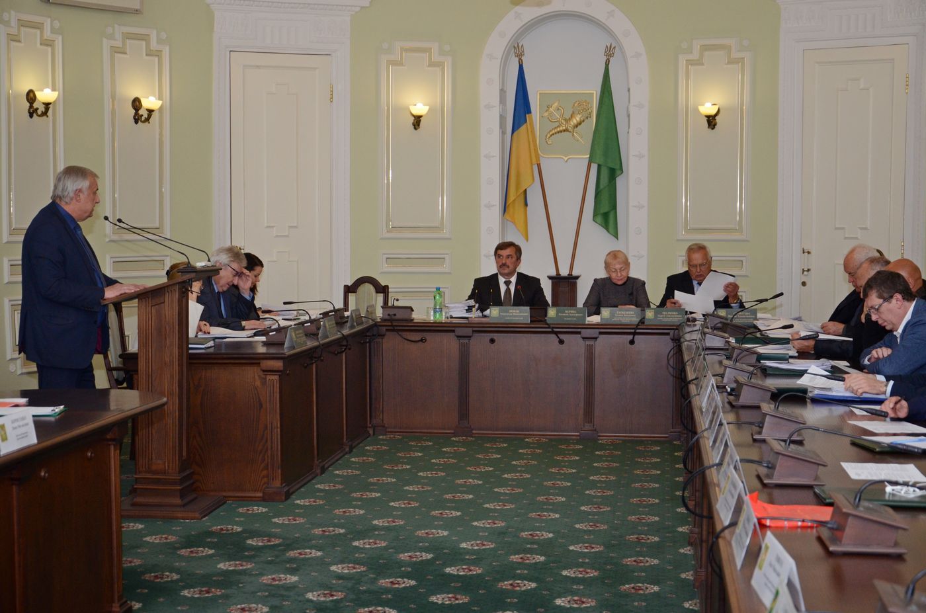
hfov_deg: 32.0
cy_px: 306
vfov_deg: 21.5
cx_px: 463
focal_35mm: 63
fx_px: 1617
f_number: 4.8
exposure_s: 1/250
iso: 800
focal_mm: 42
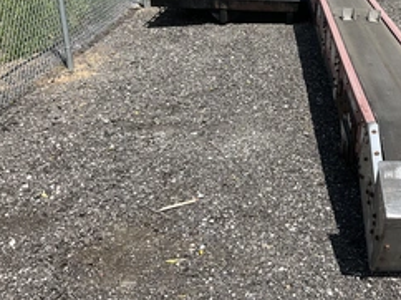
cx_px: 298
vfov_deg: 30.0
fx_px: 555
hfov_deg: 38.7
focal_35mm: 48
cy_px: 104
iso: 25
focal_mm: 3
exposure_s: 1/1912
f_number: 1.8
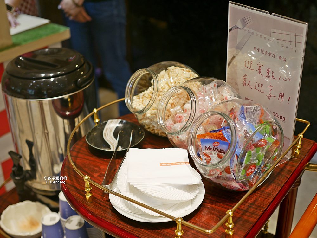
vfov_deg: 29.1
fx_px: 458
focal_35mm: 50
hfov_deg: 38.2
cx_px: 158
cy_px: 119
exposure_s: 1/80
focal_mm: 25
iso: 200
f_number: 1.8
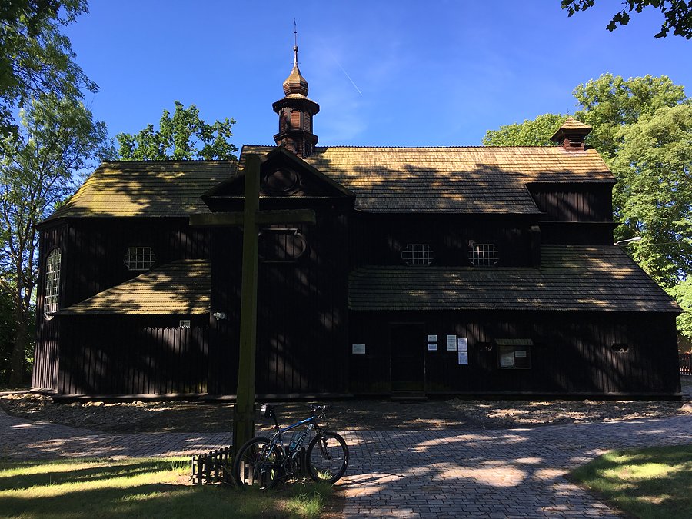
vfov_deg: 48.2
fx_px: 580
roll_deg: +0.2
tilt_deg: +8.6
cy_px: 260
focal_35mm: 29
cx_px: 346
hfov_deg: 61.7
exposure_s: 1/450
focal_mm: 4.15
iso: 25
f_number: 2.2
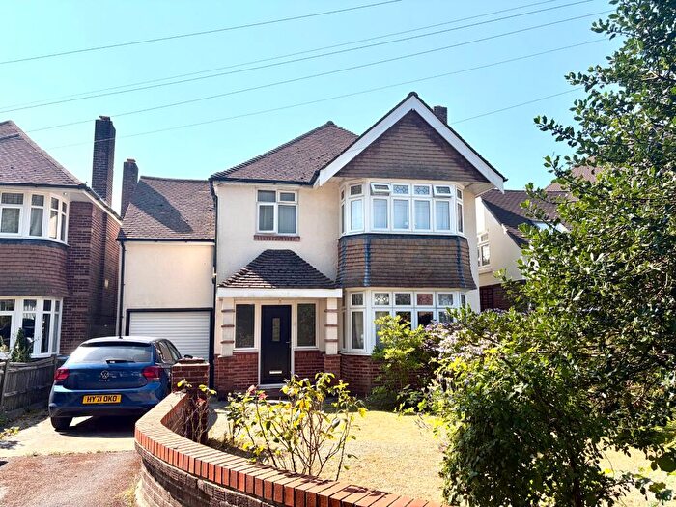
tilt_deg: +7.7
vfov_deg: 53.1
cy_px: 254
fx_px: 508
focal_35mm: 26
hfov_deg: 67.3
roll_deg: +0.5
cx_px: 338
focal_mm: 5.96
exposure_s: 1/3279
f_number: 1.6
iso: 50
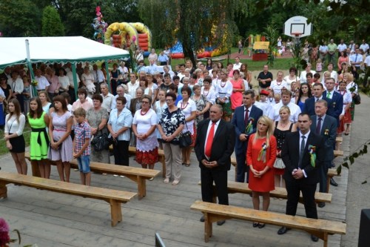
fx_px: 385
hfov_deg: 51.3
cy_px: 124
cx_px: 185
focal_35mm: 38
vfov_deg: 35.5
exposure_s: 1/125
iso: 140
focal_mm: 25
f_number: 5.6
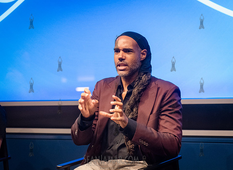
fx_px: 741
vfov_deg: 13.1
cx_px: 122
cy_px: 79
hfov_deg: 17.9
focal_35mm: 111
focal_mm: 92
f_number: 3.5
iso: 6400
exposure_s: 1/250
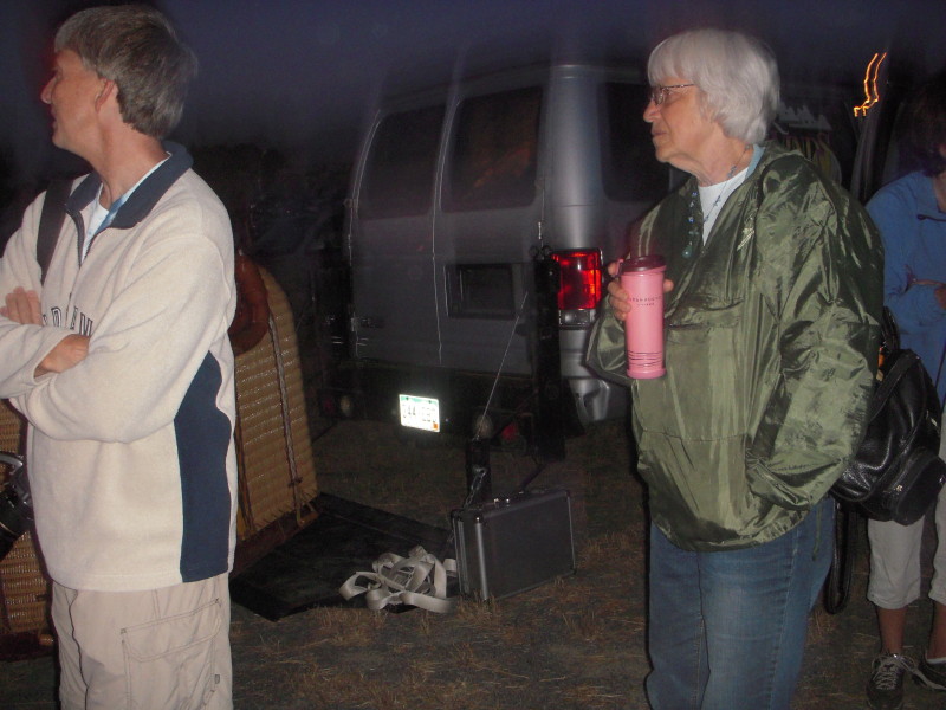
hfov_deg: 49.0
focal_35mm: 38
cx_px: 473
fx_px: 1038
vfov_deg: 37.7
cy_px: 355
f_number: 3.3
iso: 400
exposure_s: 1/2
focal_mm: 6.3
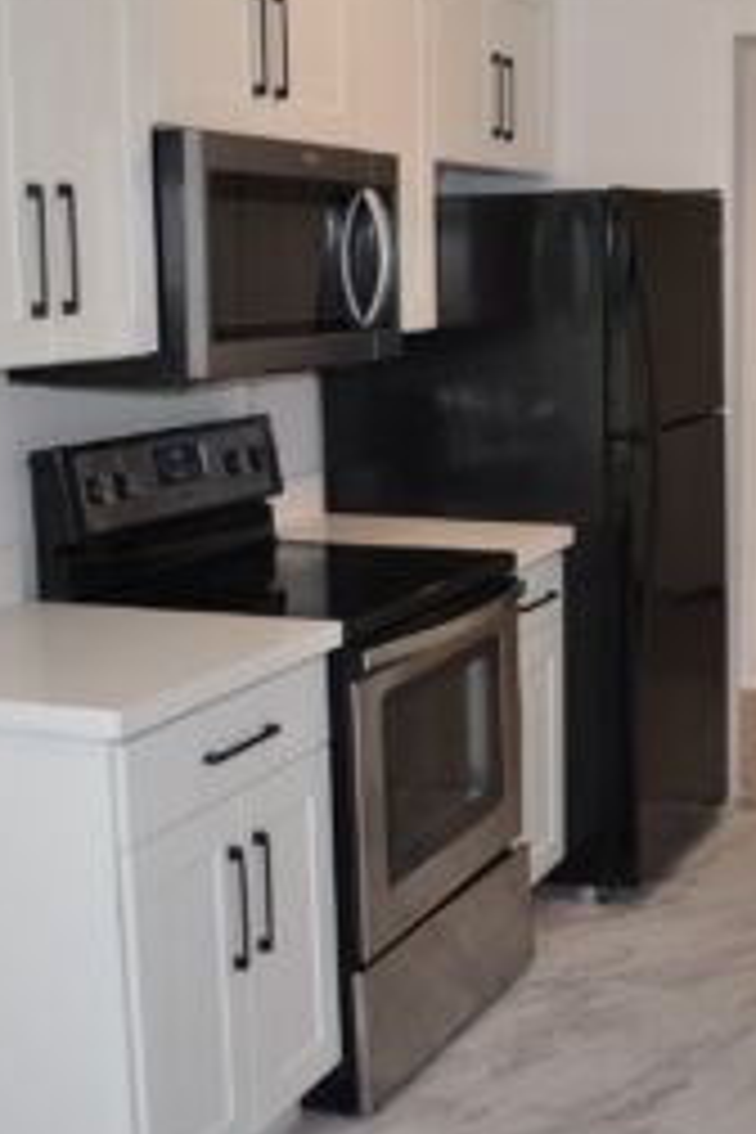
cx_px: 626
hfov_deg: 23.4
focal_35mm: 57
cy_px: 567
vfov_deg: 35.1
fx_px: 1795
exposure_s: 1/125
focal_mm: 24
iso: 450
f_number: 4
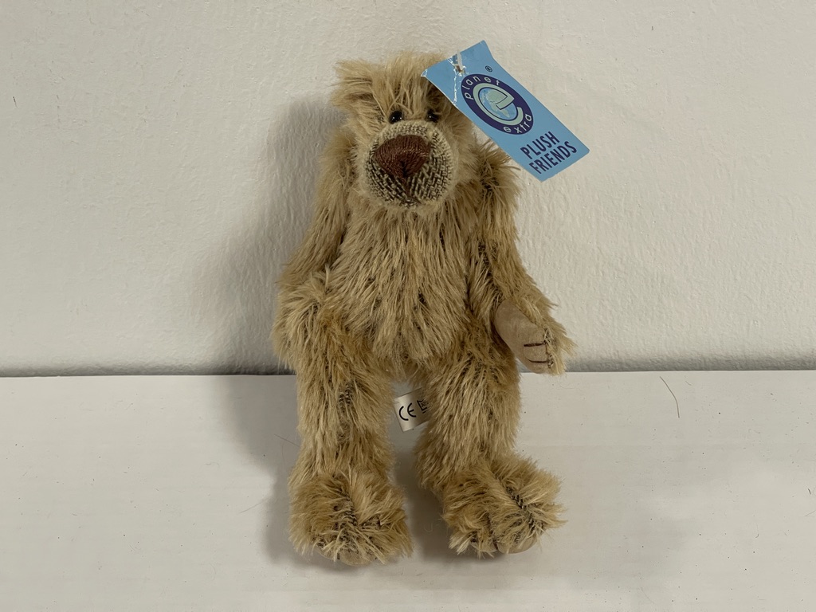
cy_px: 306
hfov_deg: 30.3
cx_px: 408
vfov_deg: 22.9
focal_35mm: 64
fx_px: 1509
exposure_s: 1/50
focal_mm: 7.5
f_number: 2.2
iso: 160
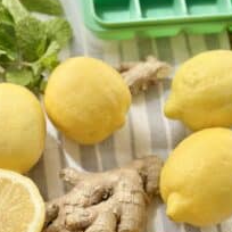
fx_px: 789
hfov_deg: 16.7
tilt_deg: -64.1
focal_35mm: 104
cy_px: 142
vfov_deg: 16.7
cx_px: 79
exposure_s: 1/810
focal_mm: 6.86
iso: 80
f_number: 1.78
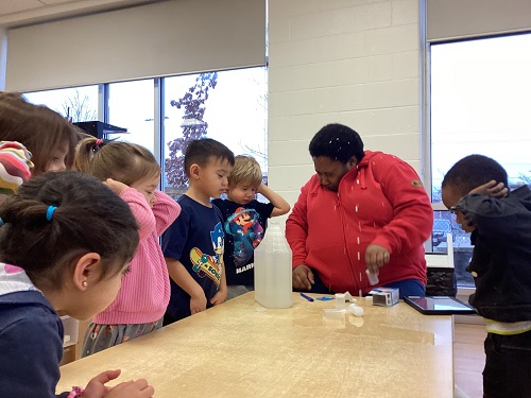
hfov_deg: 58.4
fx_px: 476
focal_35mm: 31
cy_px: 199
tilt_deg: +1.6
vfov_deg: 45.4
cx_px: 266
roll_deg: +2.0
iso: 100
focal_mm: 3.3
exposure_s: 1/60
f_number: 2.4
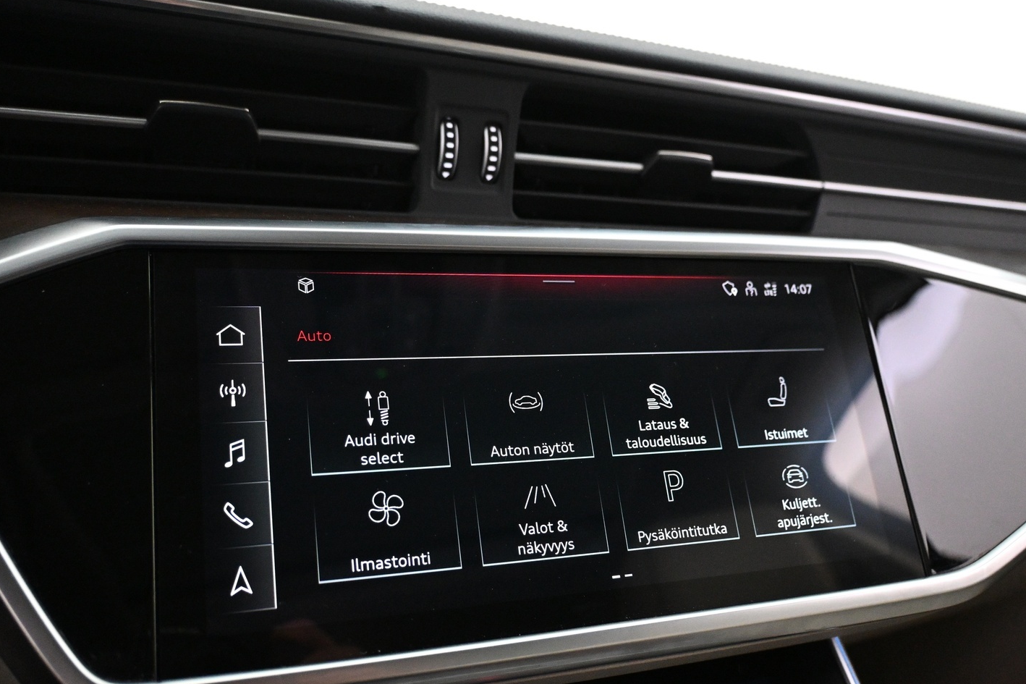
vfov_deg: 40.4
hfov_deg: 57.8
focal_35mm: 33
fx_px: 928
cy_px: 384
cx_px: 536
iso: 4000
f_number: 3.8
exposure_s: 1/60
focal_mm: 19
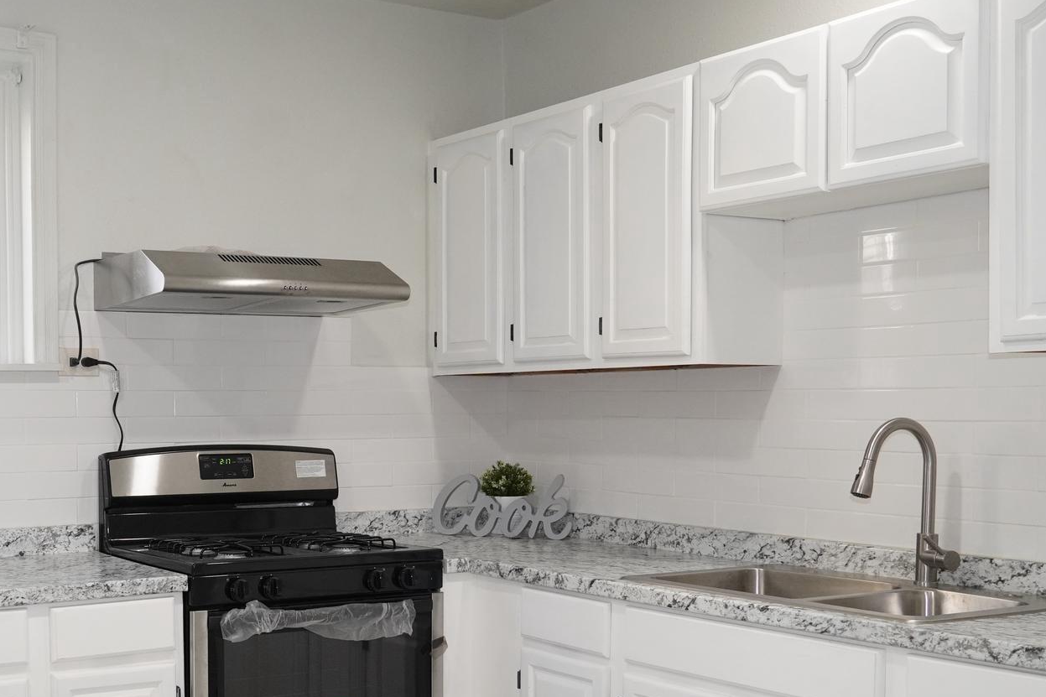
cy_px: 461
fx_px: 1360
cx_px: 240
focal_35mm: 47
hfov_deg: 40.7
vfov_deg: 28.6
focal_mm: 19
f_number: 5
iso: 1250
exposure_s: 1/100
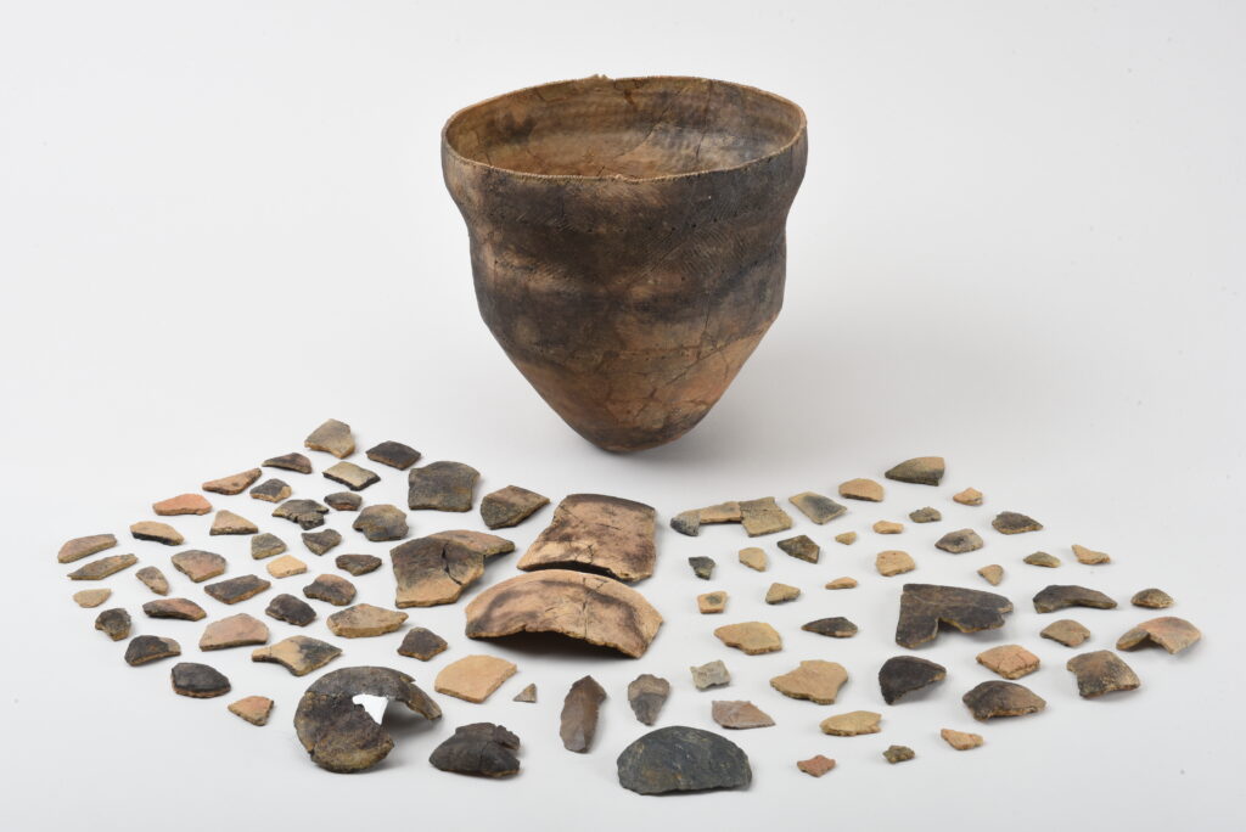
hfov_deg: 32.4
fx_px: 2147
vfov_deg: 21.9
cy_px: 416
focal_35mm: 62
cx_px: 623
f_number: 22
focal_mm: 62
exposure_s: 1/160
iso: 200
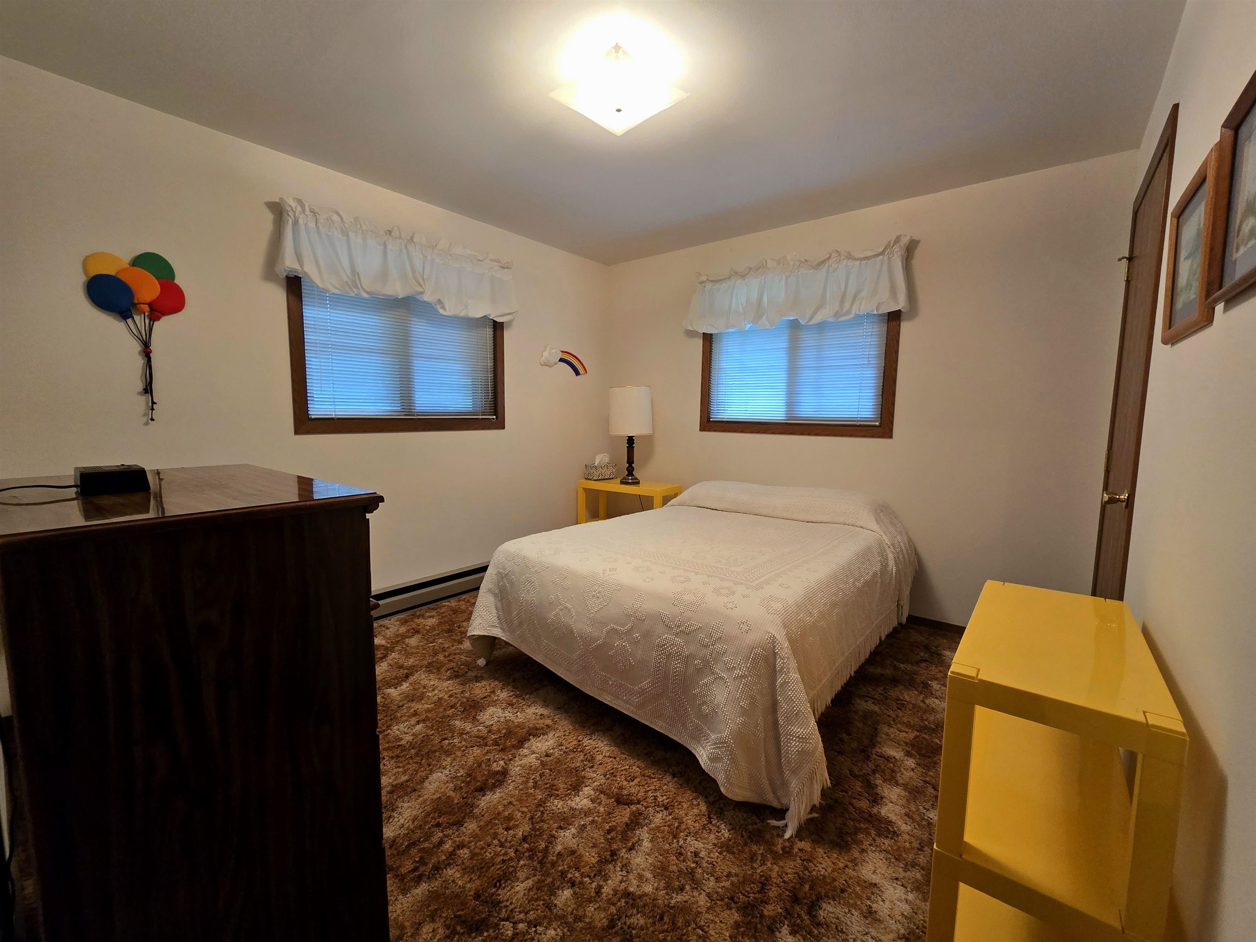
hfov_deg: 106.2
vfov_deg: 89.9
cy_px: 471
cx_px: 628
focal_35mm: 13
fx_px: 472
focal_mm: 2.2
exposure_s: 1/60.2
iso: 160
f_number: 2.2
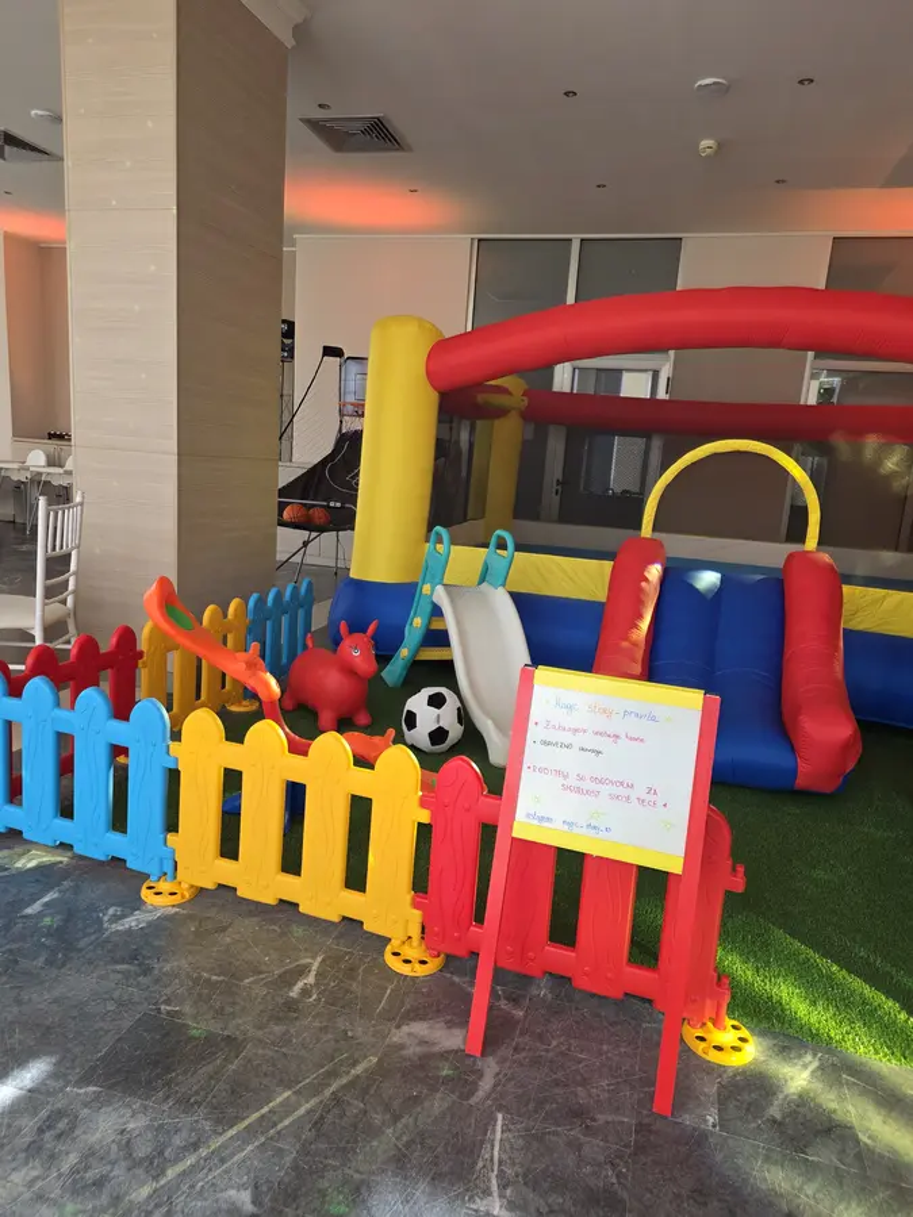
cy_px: 608
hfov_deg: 58.9
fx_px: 809
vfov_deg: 73.9
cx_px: 456
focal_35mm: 23
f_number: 1.7
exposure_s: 1/100
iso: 50
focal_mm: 6.25
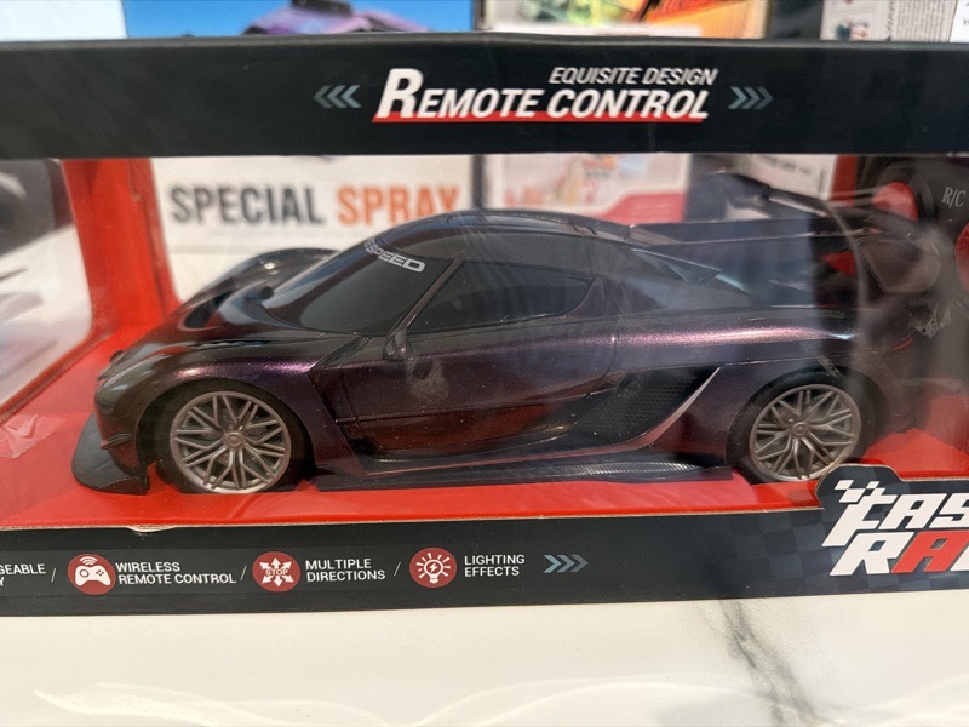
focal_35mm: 24
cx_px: 484
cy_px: 364
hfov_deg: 71.6
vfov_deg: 56.8
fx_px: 672
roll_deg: +0.4
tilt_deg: -23.5
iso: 800
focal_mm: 6.76
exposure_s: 1/40
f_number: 1.78
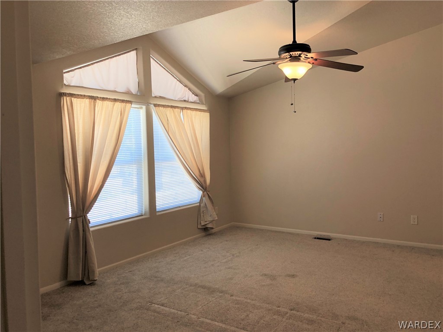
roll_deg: +2.1
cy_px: 166
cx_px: 222
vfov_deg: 49.7
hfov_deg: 63.4
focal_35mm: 28
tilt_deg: -3.7
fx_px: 358
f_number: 1.8
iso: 64
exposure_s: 1/120
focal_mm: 3.99
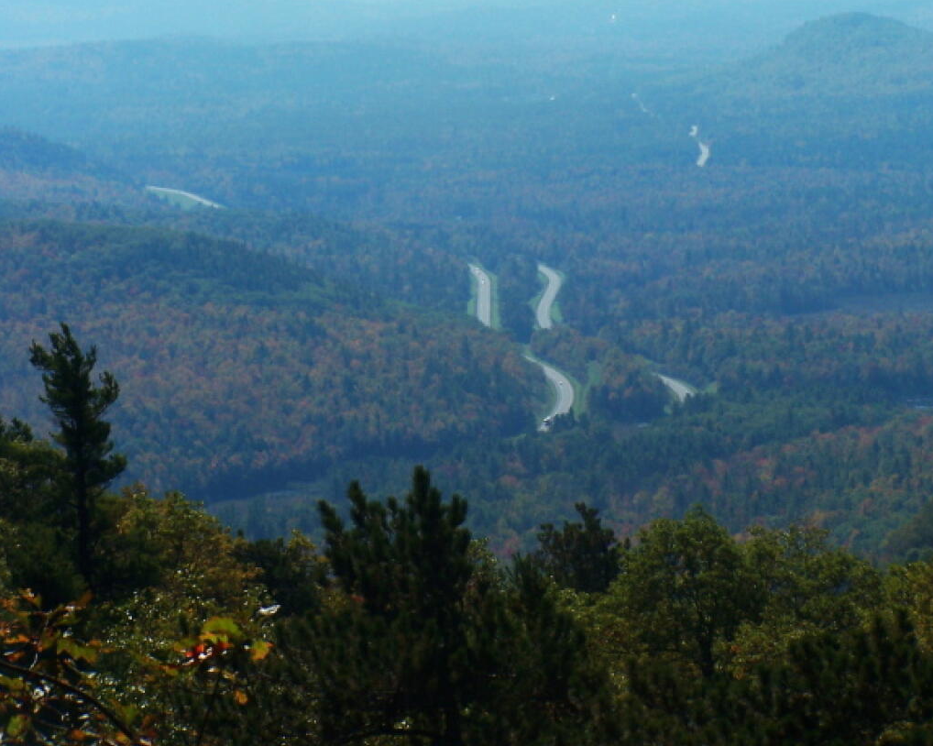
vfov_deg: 8.5
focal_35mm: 182
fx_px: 5025
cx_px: 467
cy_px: 147
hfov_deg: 10.6
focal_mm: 23.1
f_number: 6.3
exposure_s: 1/640
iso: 80
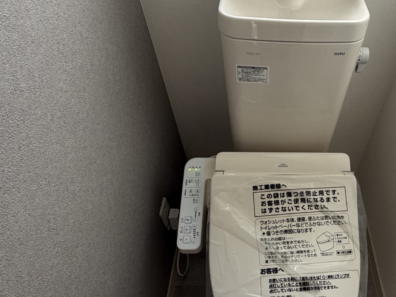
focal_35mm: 27
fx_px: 309
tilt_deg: -51.8
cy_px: 161
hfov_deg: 63.3
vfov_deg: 51.3
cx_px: 271
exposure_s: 1/121
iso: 250
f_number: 2.2
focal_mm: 2.22
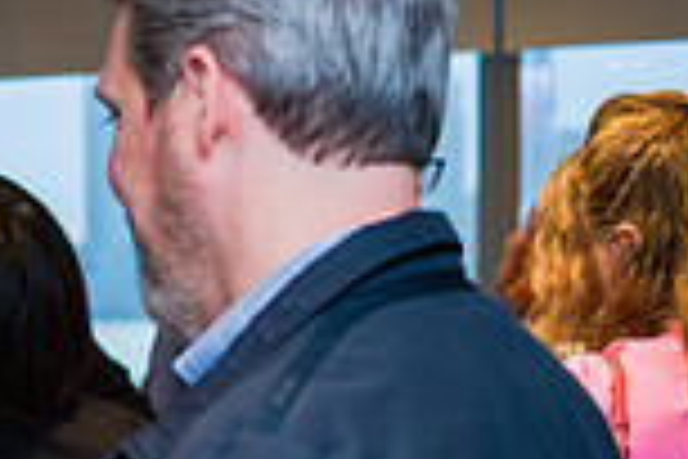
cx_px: -468
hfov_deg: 13.1
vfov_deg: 9.4
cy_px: 536
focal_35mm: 144
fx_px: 2752
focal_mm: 38
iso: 640
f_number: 4
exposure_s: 1/125
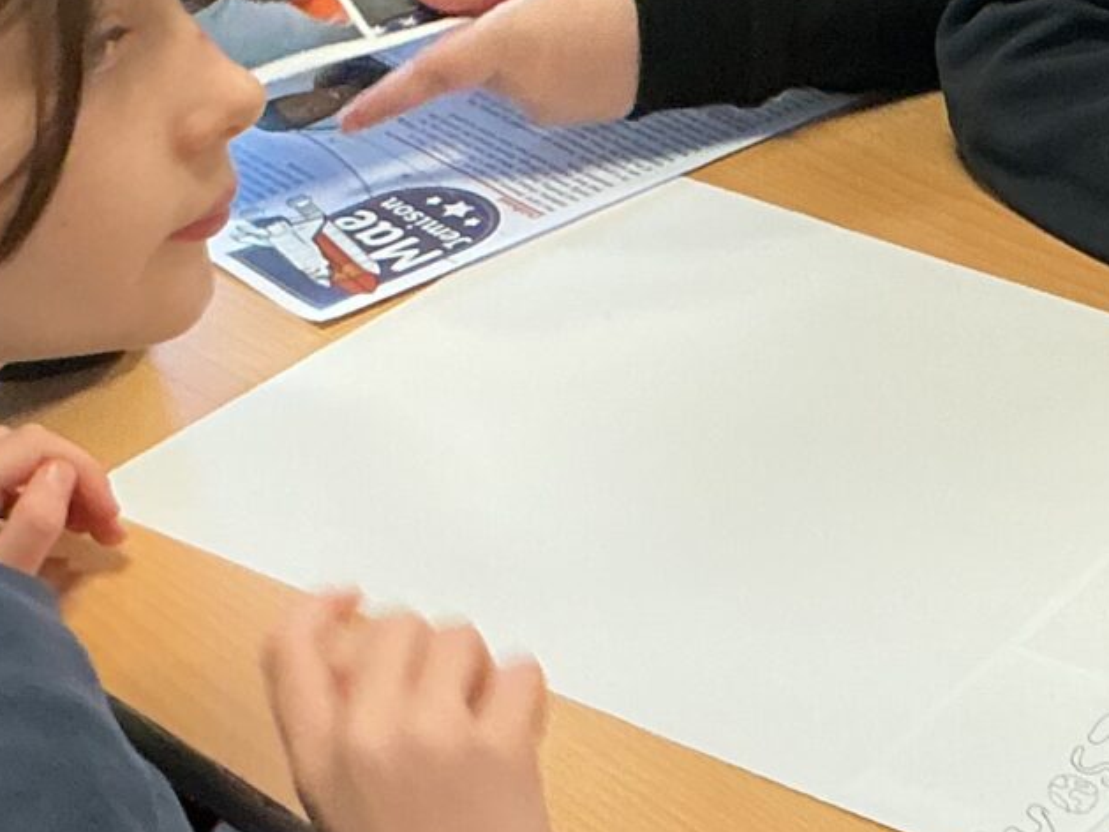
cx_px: 1358
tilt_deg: -27.0
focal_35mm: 118
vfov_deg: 12.4
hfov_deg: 16.0
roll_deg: +0.8
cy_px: 32
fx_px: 3781
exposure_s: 1/60
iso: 100
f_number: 1.8
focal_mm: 3
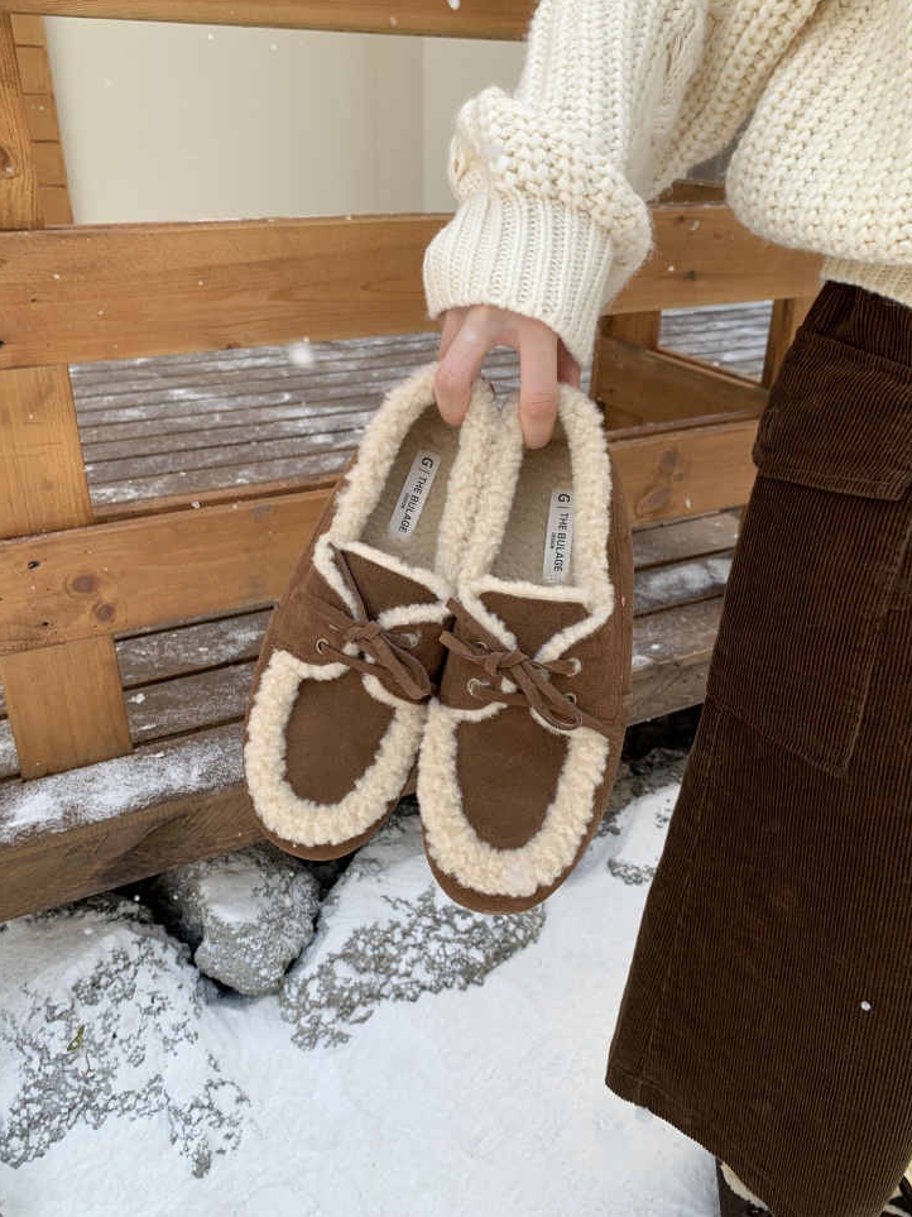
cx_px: 470
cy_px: 599
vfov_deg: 65.3
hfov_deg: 51.3
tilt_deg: -27.1
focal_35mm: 27
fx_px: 949
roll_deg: -1.0
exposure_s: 1/263
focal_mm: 4.25
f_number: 1.8
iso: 25
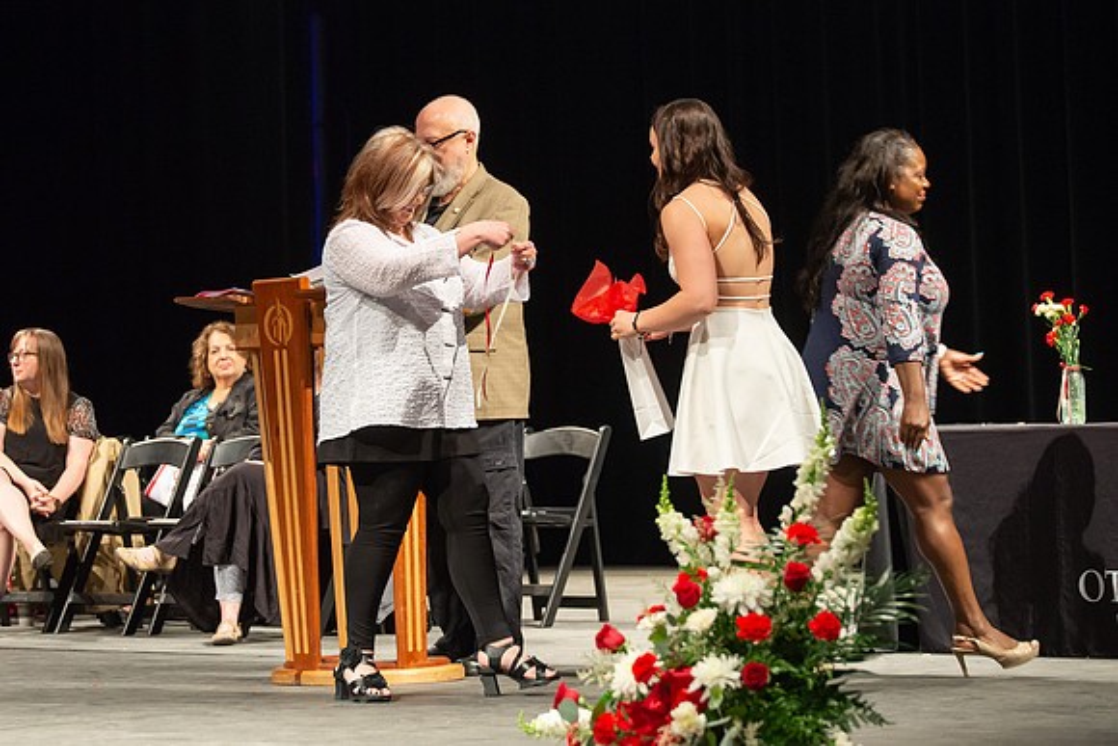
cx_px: 418
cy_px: 306
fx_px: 4135
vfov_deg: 10.3
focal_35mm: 133
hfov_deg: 15.4
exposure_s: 1/100
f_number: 4
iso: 1600
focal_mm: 105
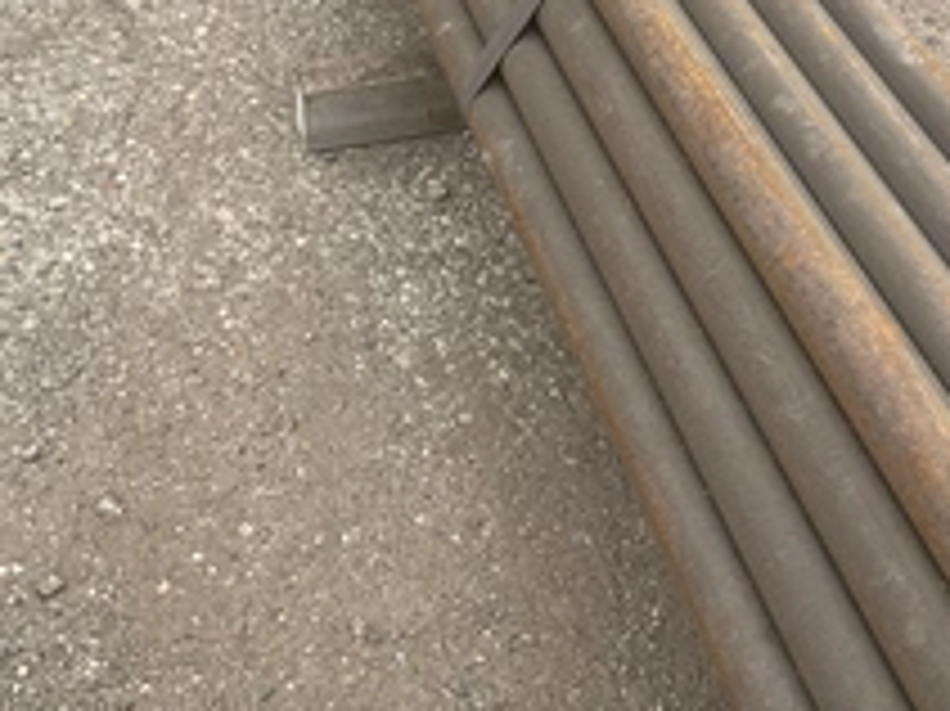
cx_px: 639
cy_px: 153
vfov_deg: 26.1
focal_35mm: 55
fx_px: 1509
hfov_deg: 34.6
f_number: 1.8
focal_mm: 3
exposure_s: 1/545
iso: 25
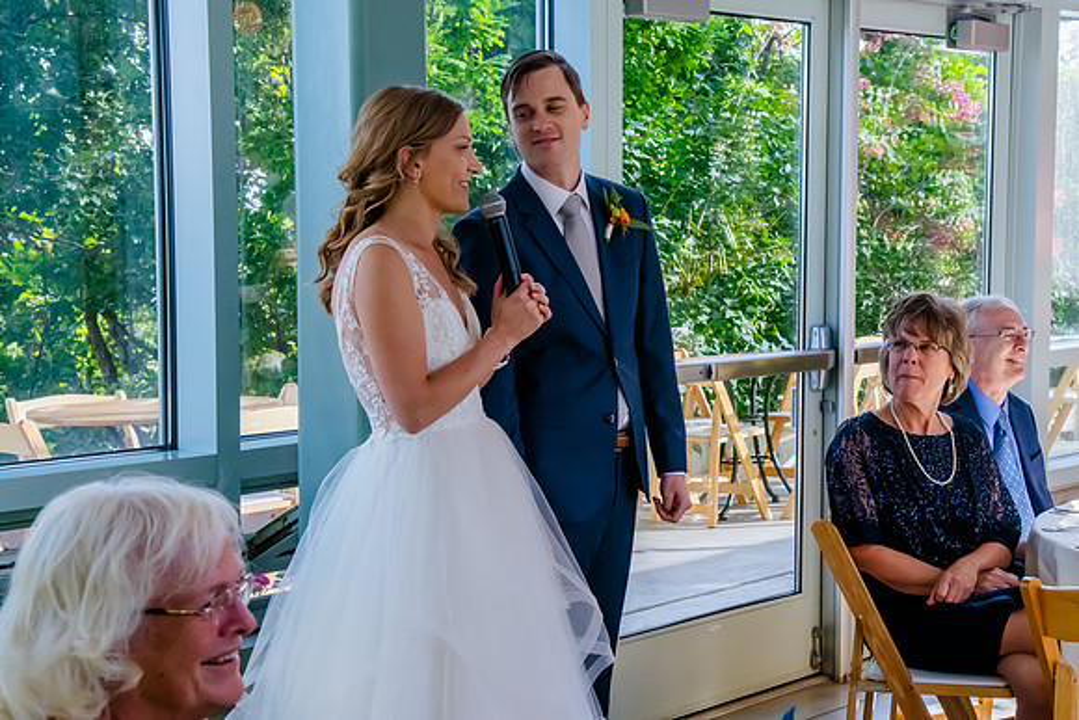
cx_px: 676
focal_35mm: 69
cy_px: 364
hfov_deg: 29.1
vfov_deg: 19.7
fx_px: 2071
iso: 2000
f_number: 10
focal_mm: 55
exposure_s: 1/320
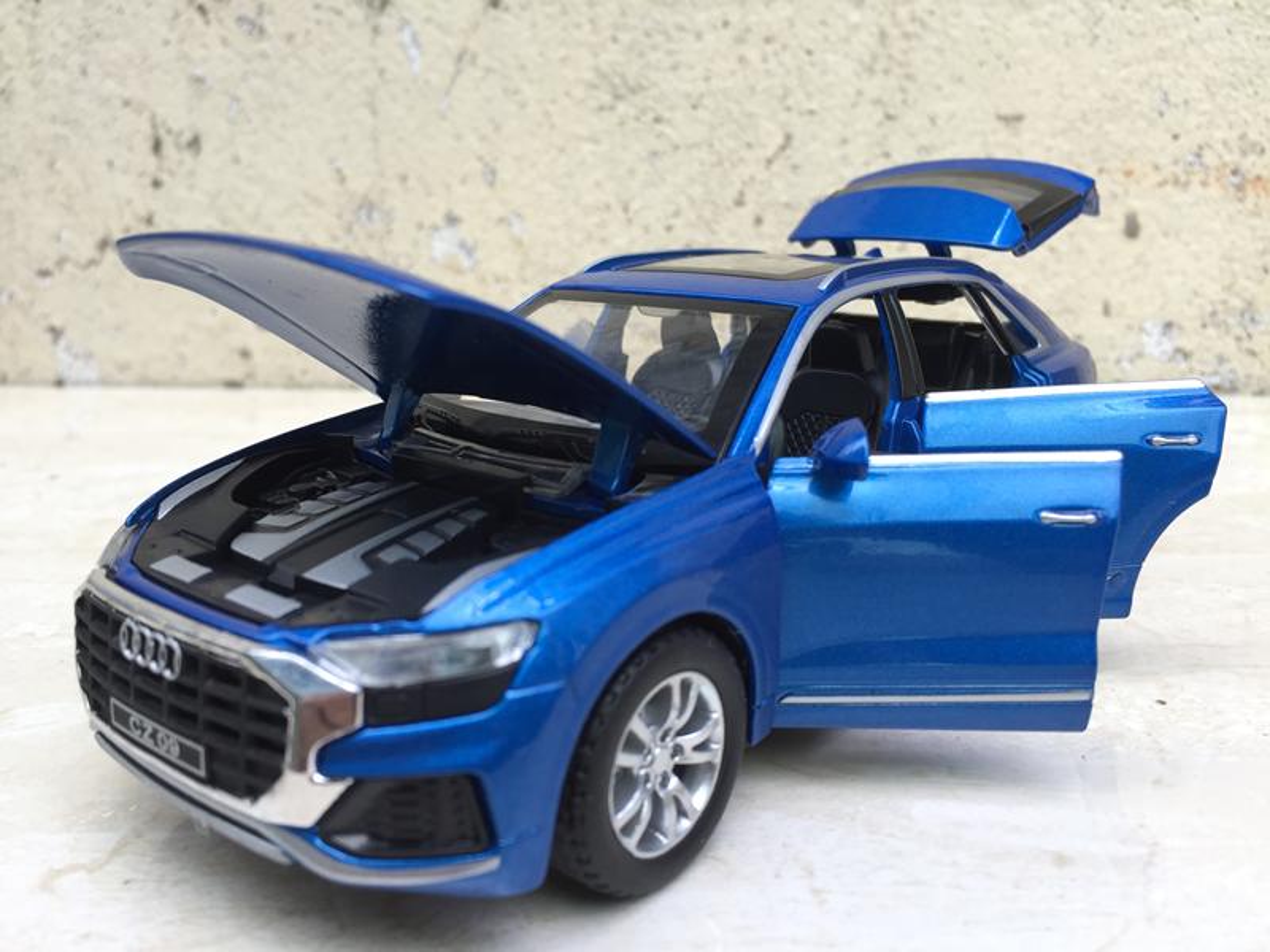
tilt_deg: -14.3
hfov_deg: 61.7
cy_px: 476
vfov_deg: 48.2
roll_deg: -1.0
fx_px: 1064
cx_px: 635
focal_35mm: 29
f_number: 2.2
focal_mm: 4.15
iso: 32
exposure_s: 1/137
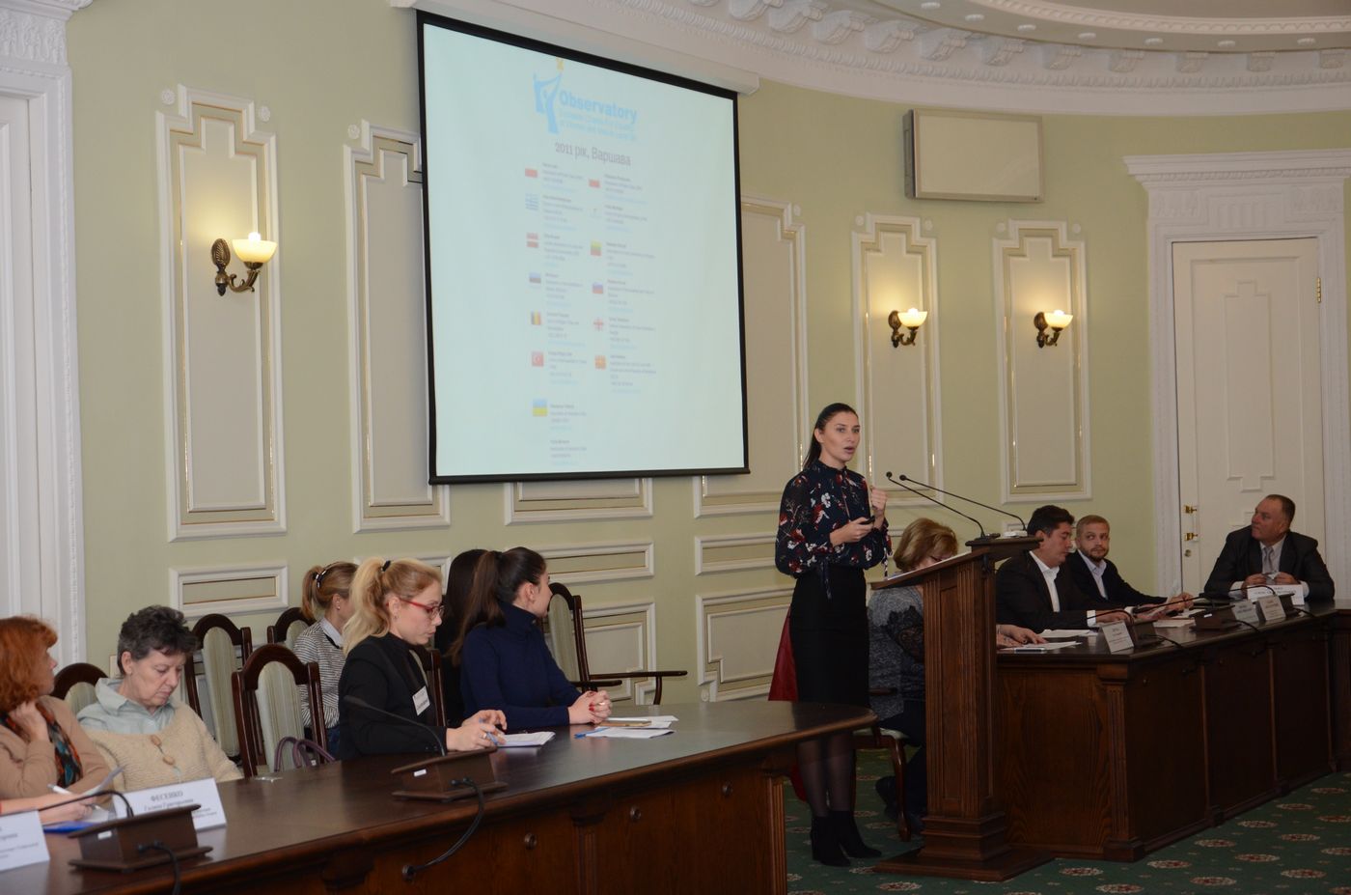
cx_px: 676
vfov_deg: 23.7
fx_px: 2134
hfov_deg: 35.1
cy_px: 448
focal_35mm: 57
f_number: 4.5
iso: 800
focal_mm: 38
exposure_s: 1/250
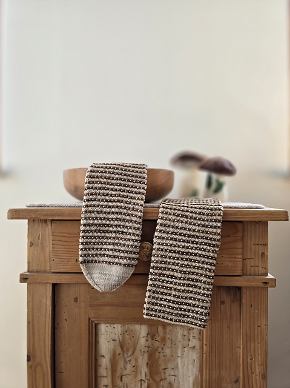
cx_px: 145
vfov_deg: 74.0
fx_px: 257
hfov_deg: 58.8
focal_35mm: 23
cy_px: 194
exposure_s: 1/120
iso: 40
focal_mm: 6.3
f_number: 1.7
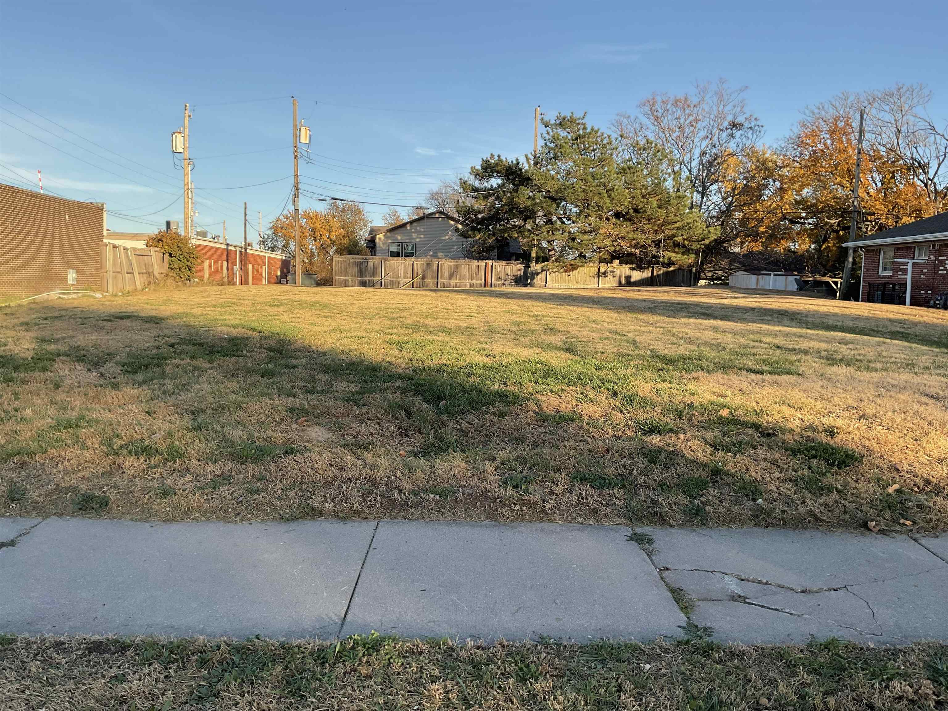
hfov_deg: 61.7
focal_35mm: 29
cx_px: 474
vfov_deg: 48.2
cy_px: 356
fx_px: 794
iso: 16
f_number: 1.8
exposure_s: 1/739
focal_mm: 3
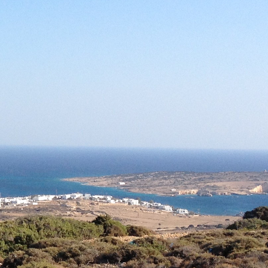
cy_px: 119
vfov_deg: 14.0
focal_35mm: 125
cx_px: -106
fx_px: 1095
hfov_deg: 13.3
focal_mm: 4.28
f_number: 2.4
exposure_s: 1/1416
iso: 50
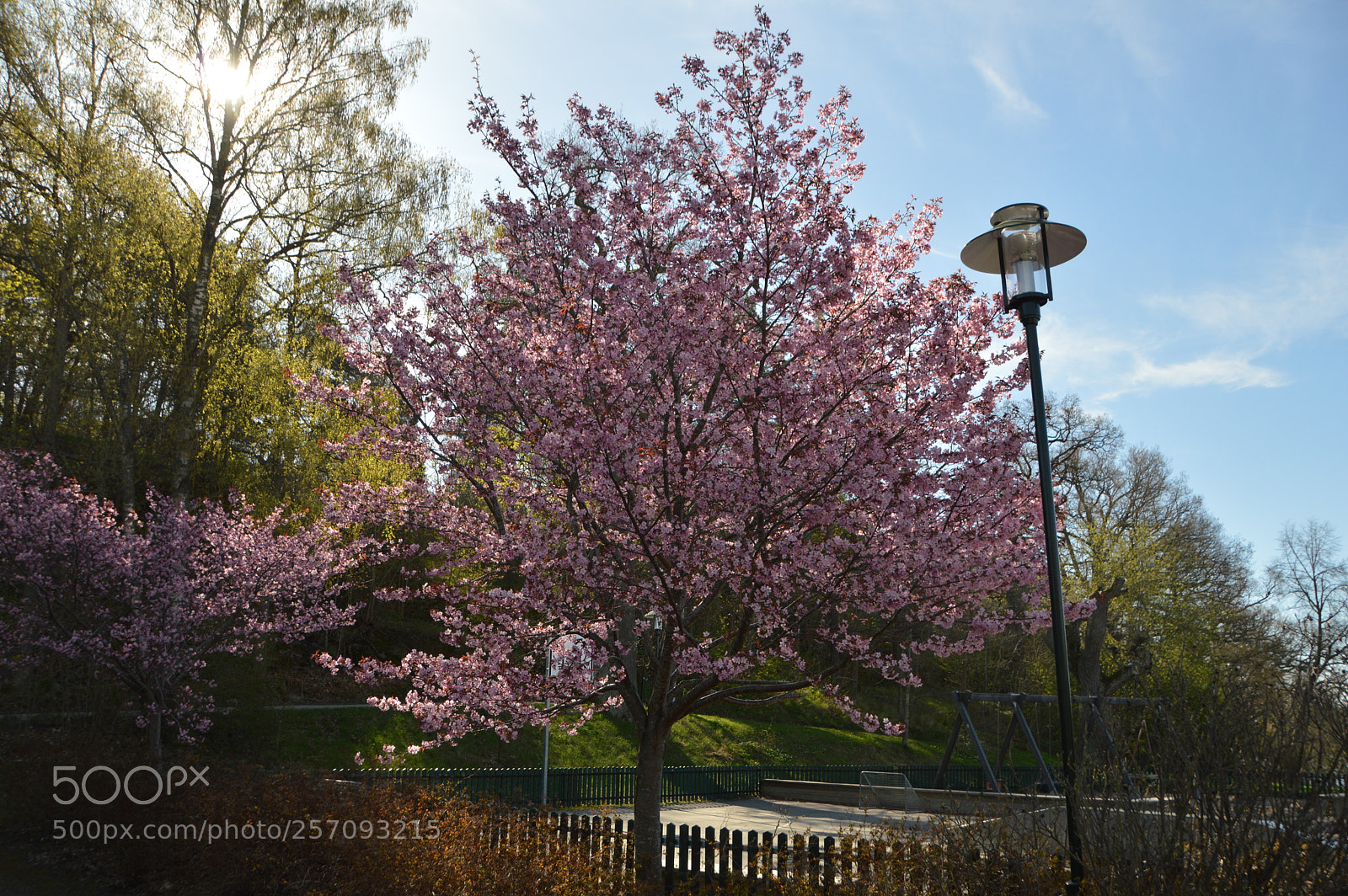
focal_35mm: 27
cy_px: 448
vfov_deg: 47.9
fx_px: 1010
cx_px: 674
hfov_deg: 67.4
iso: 100
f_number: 5.6
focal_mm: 18
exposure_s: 1/320
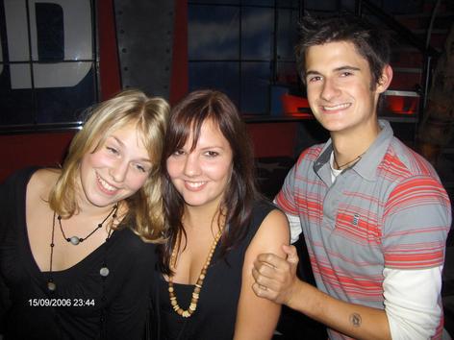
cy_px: 170
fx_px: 459
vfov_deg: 40.7
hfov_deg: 52.6
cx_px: 227
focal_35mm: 35
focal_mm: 5.8
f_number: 2.6
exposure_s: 1/60
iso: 100
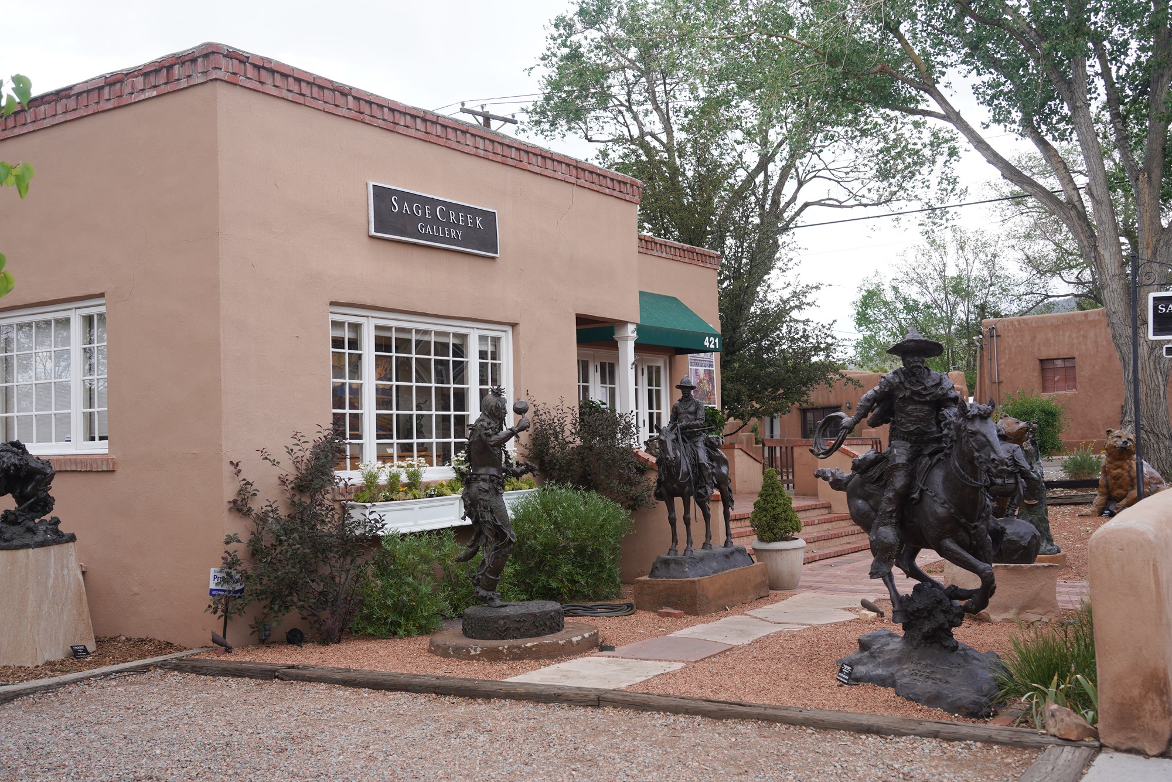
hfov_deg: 50.7
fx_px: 1237
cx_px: 586
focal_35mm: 38
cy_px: 391
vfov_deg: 35.1
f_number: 5.6
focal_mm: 38
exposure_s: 1/100
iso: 100
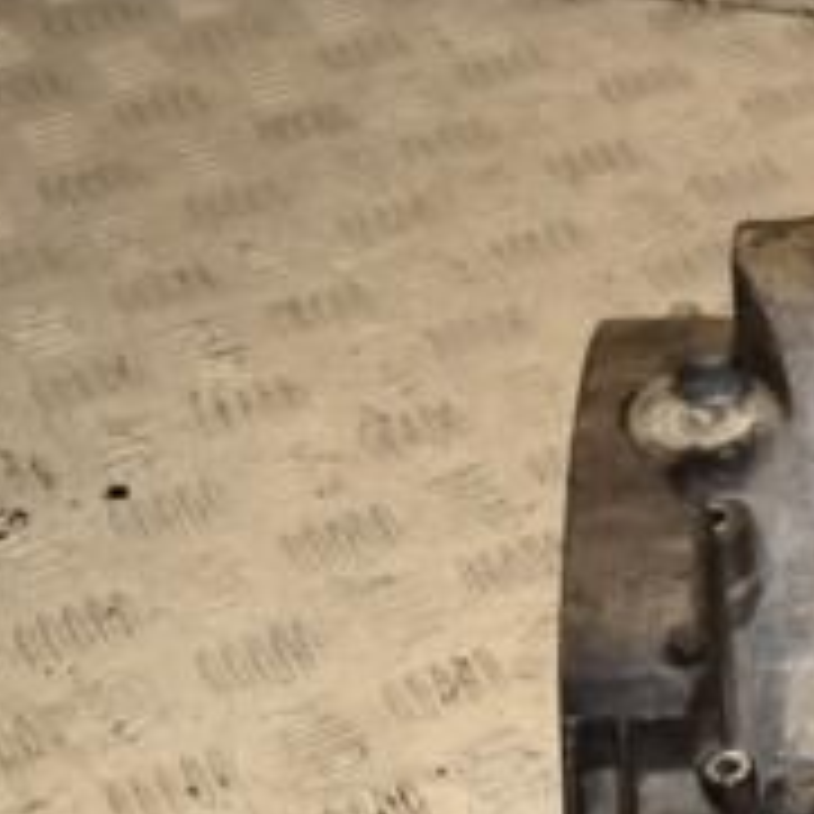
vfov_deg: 15.8
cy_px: 283
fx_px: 2926
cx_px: 1241
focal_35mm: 110
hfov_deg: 14.7
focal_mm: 26
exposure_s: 1/200
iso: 800
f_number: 5.6
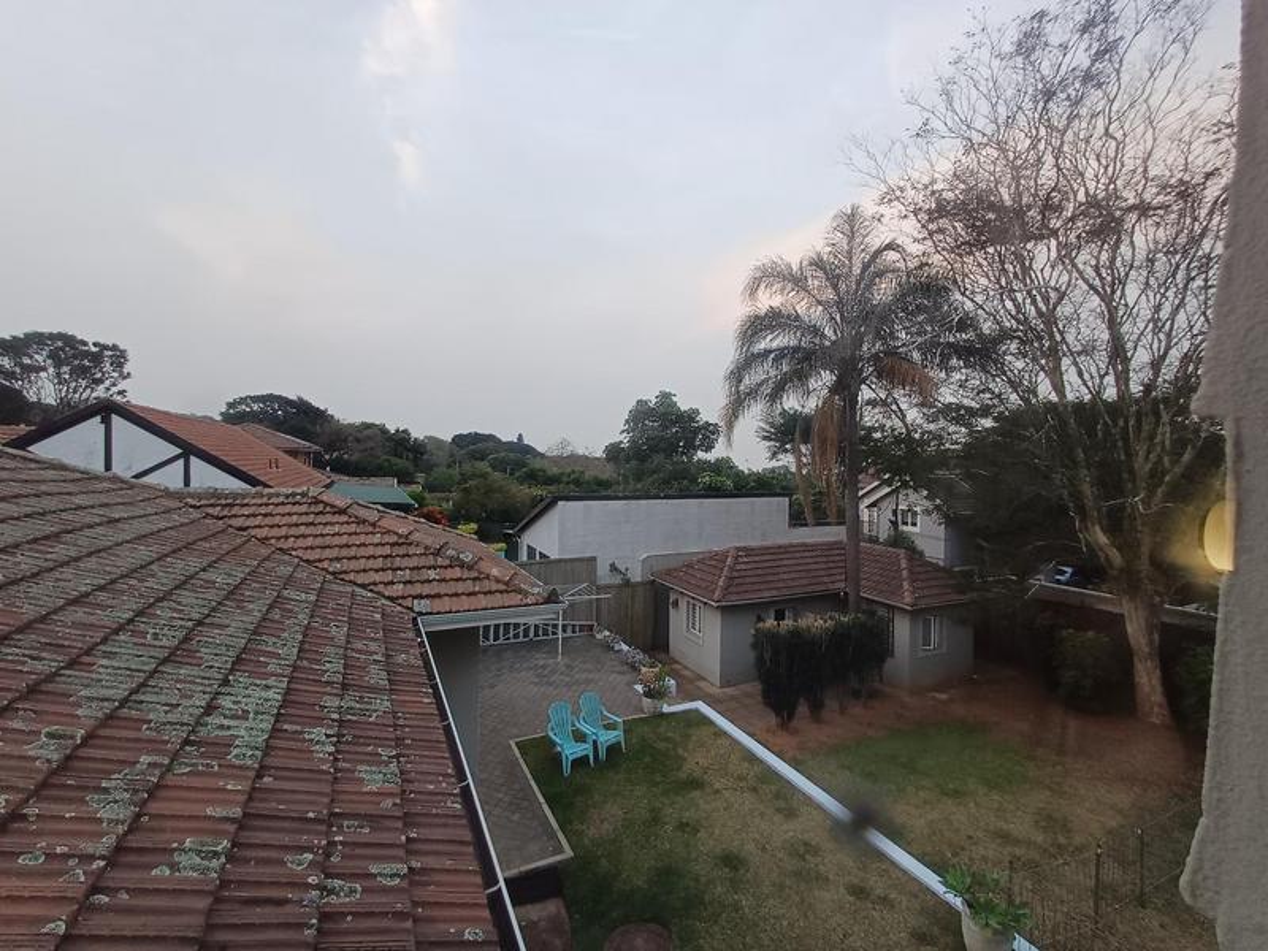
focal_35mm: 16
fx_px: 586
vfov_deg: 78.1
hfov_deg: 94.5
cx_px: 634
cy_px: 476
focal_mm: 1.64
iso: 64
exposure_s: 1/100
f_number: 2.2
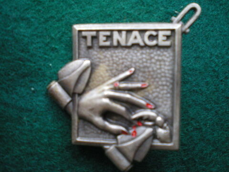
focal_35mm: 38
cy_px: 86
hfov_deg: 49.0
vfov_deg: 37.7
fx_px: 251
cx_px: 114
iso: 400
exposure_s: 1/20
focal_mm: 6.3
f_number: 3.1
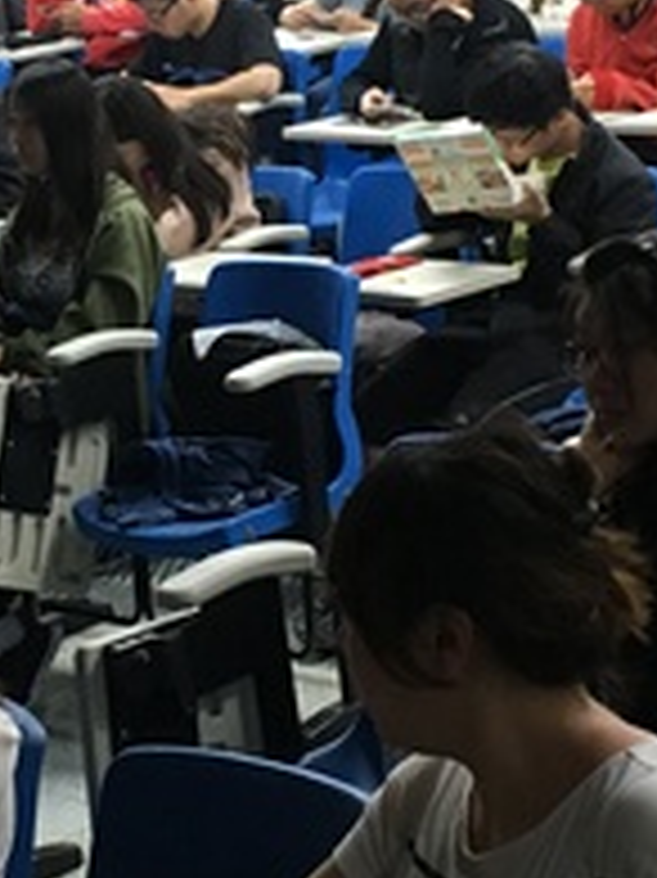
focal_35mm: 104
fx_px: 2635
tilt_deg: -10.1
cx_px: 155
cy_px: 302
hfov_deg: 14.2
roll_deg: +7.8
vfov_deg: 18.9
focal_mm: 4.15
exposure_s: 1/30
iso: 125
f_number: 2.2
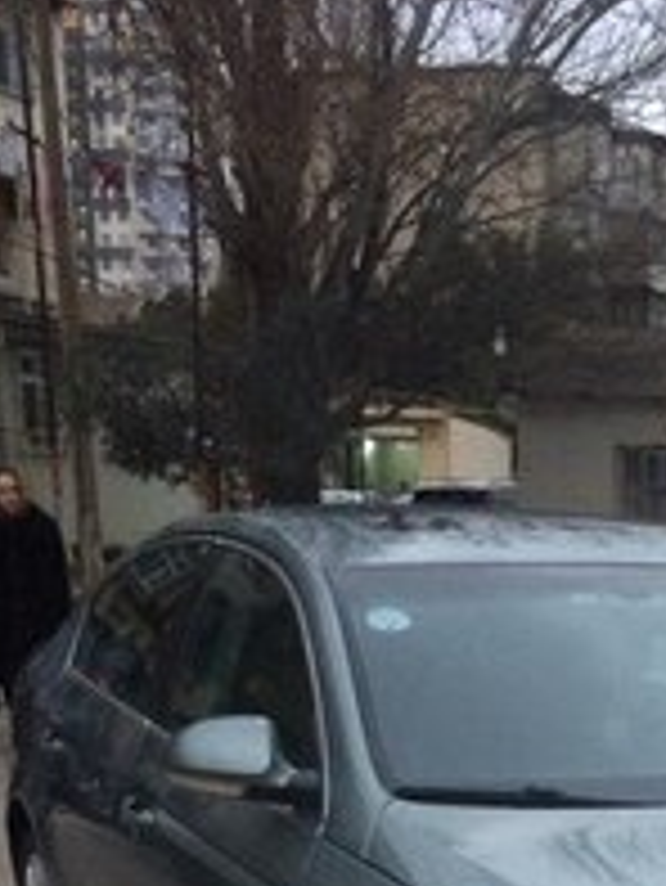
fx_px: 1871
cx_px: 684
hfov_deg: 19.5
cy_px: 1061
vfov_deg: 24.2
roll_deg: -2.9
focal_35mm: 73
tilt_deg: -19.6
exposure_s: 1/33
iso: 250
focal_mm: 4.15
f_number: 2.2
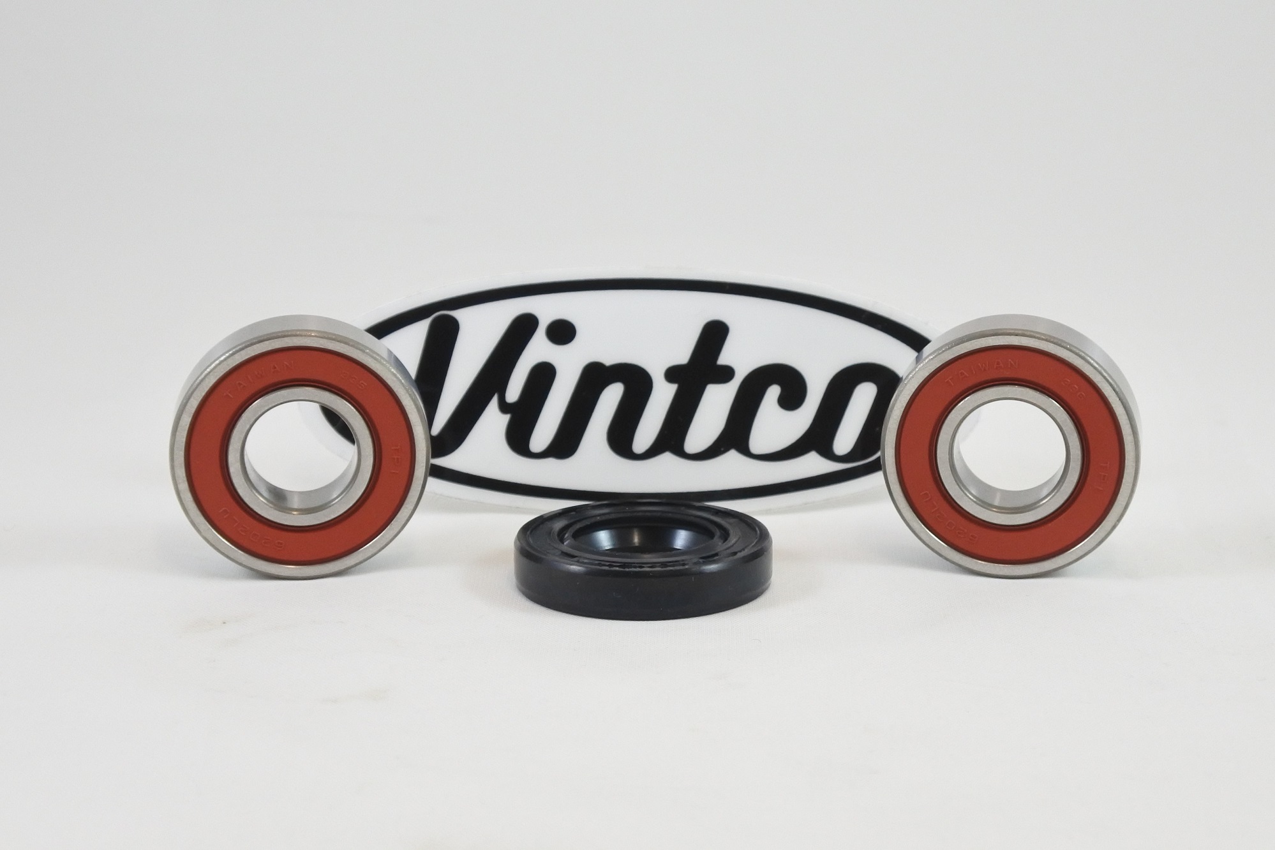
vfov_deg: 23.4
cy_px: 425
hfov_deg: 34.5
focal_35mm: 58
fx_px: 2054
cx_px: 638
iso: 500
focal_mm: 21.8
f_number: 4.8
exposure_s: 1/125
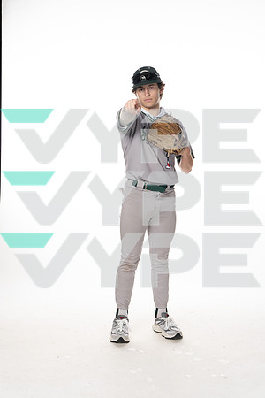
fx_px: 640
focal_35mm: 58
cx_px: 132
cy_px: 199
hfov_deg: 23.4
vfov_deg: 34.5
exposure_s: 1/250
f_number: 6.3
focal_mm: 58
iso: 400
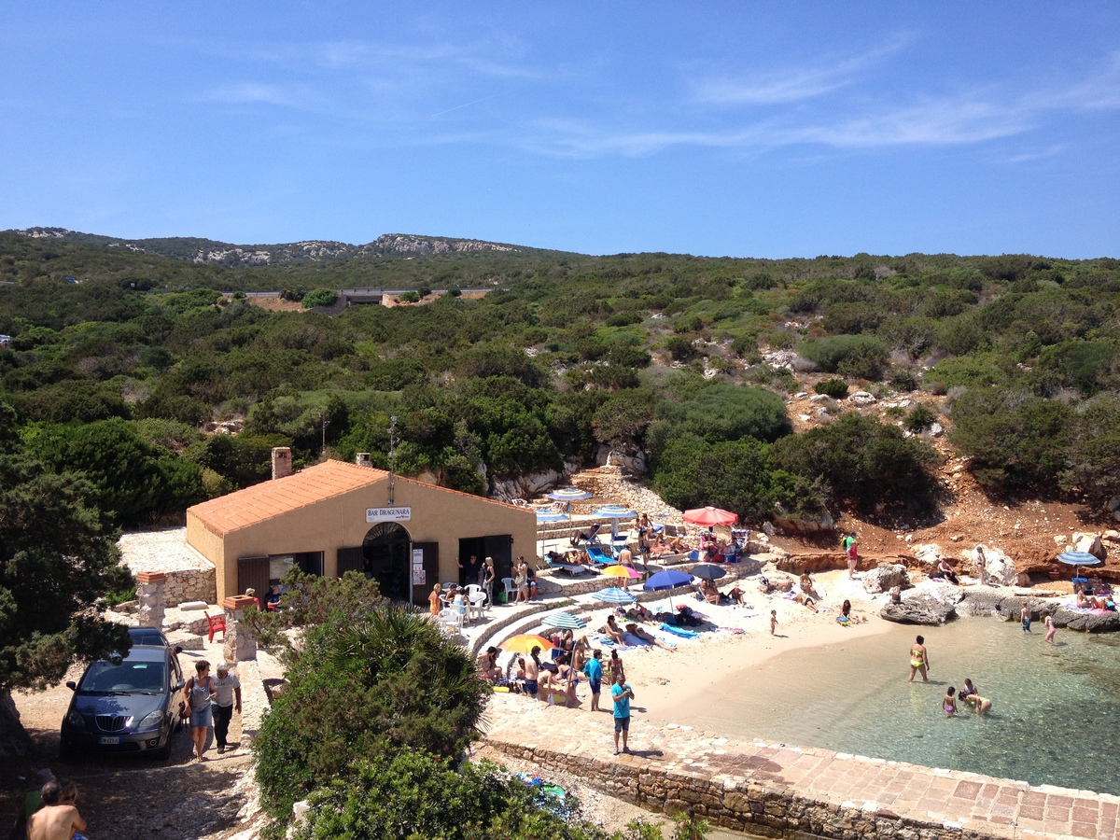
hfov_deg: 52.6
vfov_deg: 40.7
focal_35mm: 35
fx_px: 1132
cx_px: 560
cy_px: 420
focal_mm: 4.28
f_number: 2.4
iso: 50
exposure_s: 1/1284
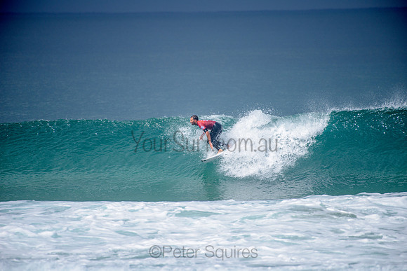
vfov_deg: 2.8
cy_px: 136
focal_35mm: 500
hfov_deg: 4.1
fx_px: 5654
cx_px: 204
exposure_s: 1/2000
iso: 125
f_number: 5.6
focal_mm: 500
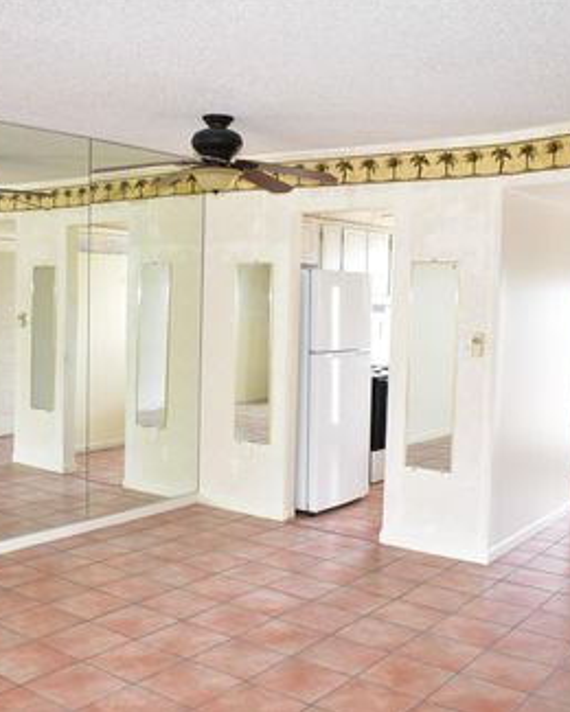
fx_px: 822
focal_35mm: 39
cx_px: 235
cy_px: 354
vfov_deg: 46.8
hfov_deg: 38.1
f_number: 4.5
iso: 1000
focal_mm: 18
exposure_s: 1/60
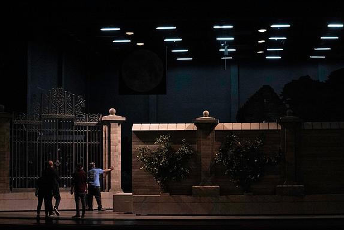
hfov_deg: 28.4
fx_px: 679
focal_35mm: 71
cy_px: 114
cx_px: 174
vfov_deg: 19.2
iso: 25600
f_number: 6.3
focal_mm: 70
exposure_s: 1/320
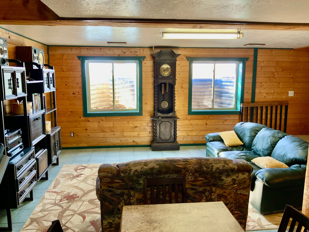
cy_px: 116
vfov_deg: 48.2
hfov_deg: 61.7
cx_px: 154
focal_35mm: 29
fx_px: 259
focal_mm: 3
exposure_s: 1/60
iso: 80
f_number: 1.8
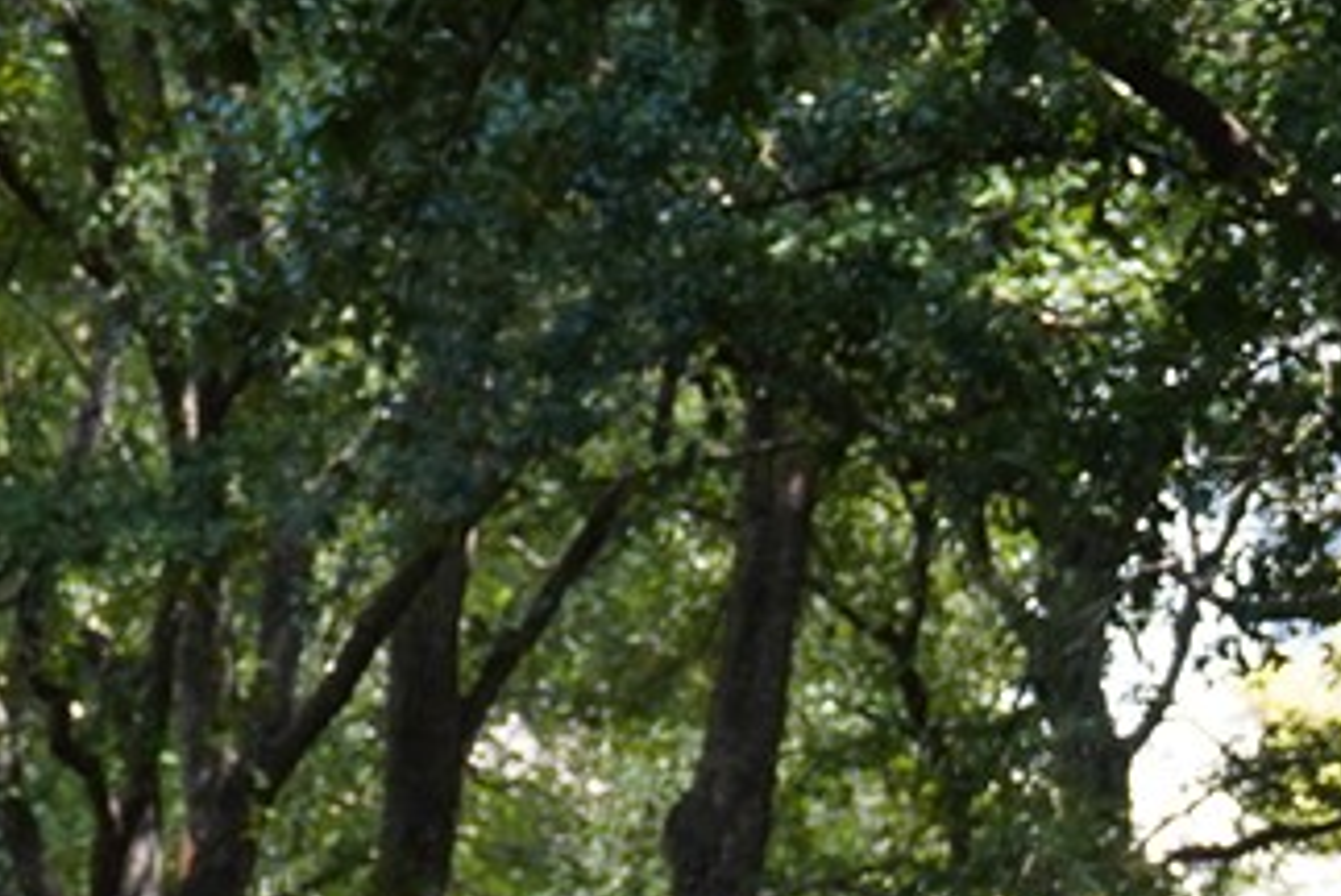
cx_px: 4081
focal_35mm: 371
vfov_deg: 3.6
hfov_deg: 5.2
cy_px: 2331
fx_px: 13832
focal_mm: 60
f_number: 8
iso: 400
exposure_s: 1/100
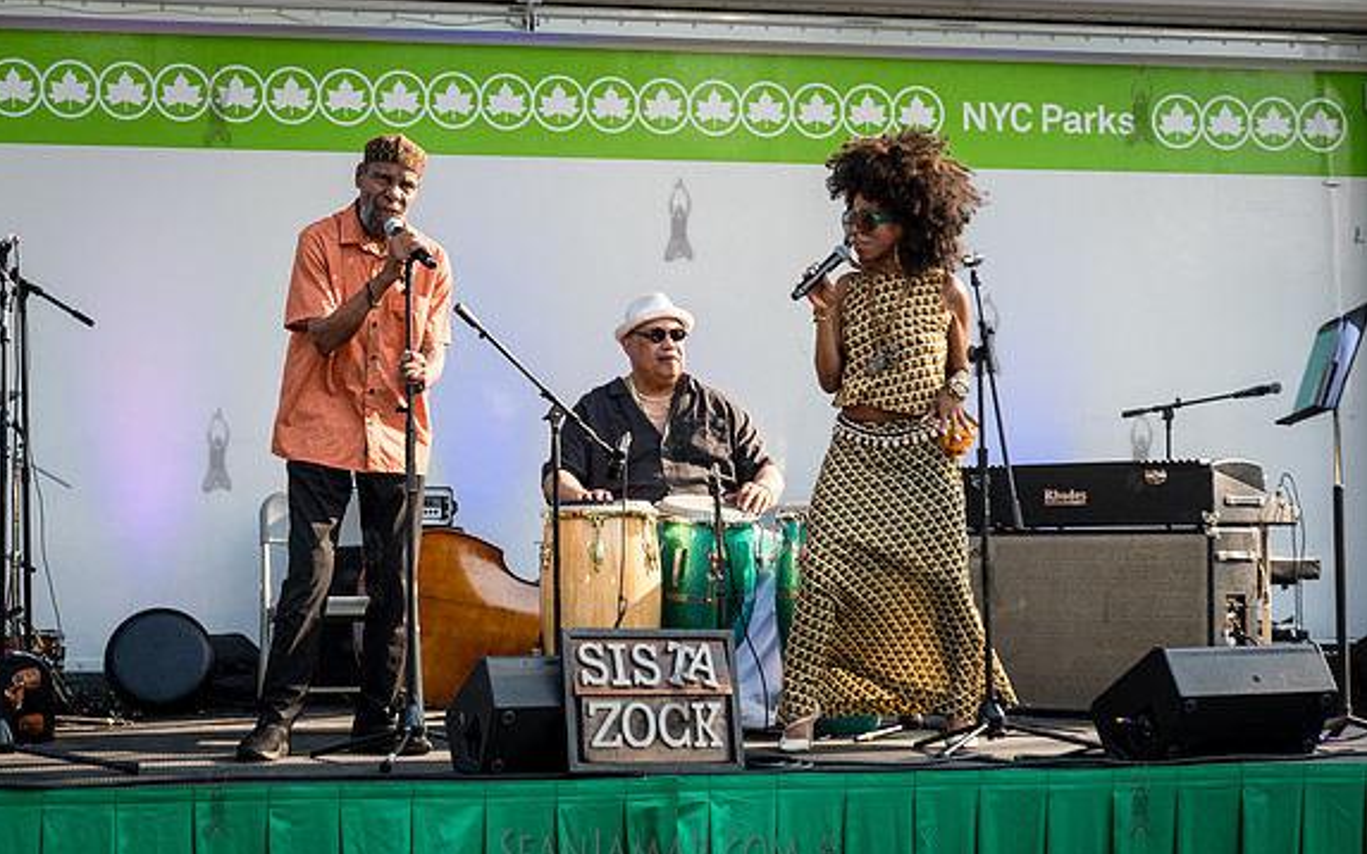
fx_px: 2794
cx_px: 682
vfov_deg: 17.4
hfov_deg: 27.5
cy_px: 492
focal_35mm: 75
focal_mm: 58
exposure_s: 1/500
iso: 200
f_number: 4.5
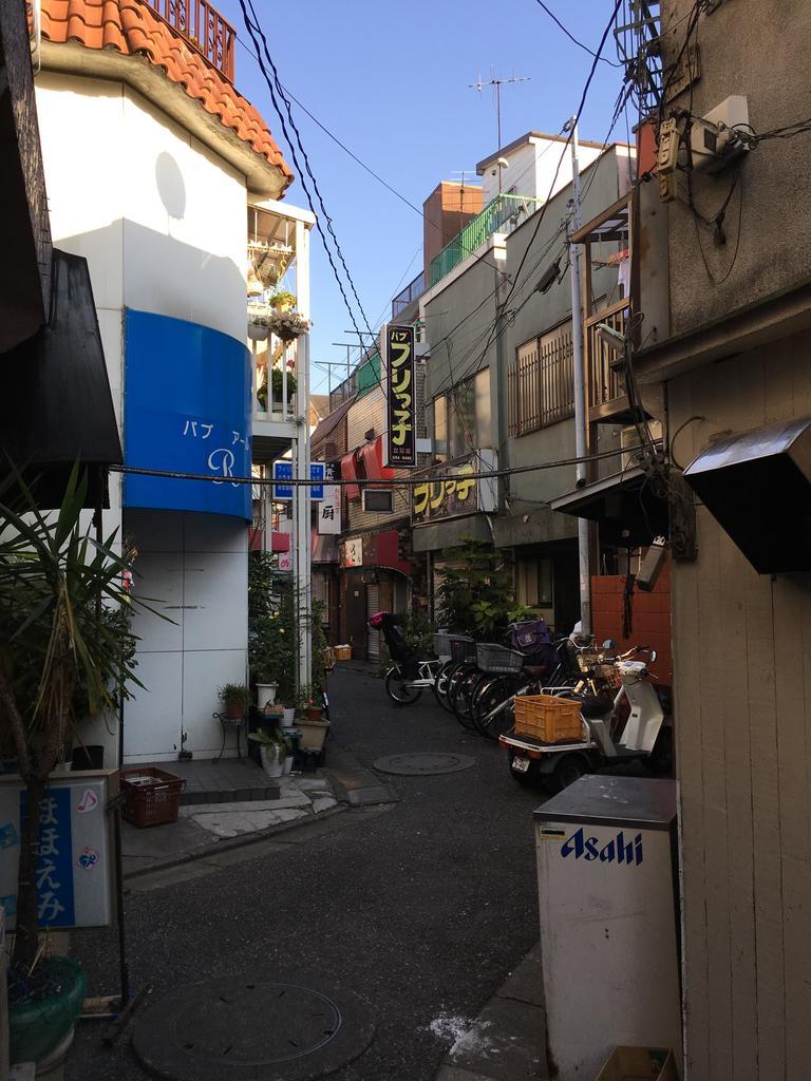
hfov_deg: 48.2
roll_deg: +0.2
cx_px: 406
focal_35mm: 29
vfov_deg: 61.7
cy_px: 540
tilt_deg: +1.6
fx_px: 906
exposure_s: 1/396
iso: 25
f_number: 2.2
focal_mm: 4.15
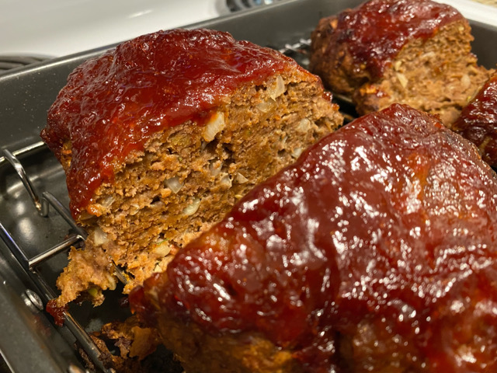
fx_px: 373
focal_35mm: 26
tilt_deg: -42.2
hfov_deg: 67.3
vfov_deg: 53.1
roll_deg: -0.7
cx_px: 248
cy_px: 186
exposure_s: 1/40
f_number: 1.8
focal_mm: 4.25
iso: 500
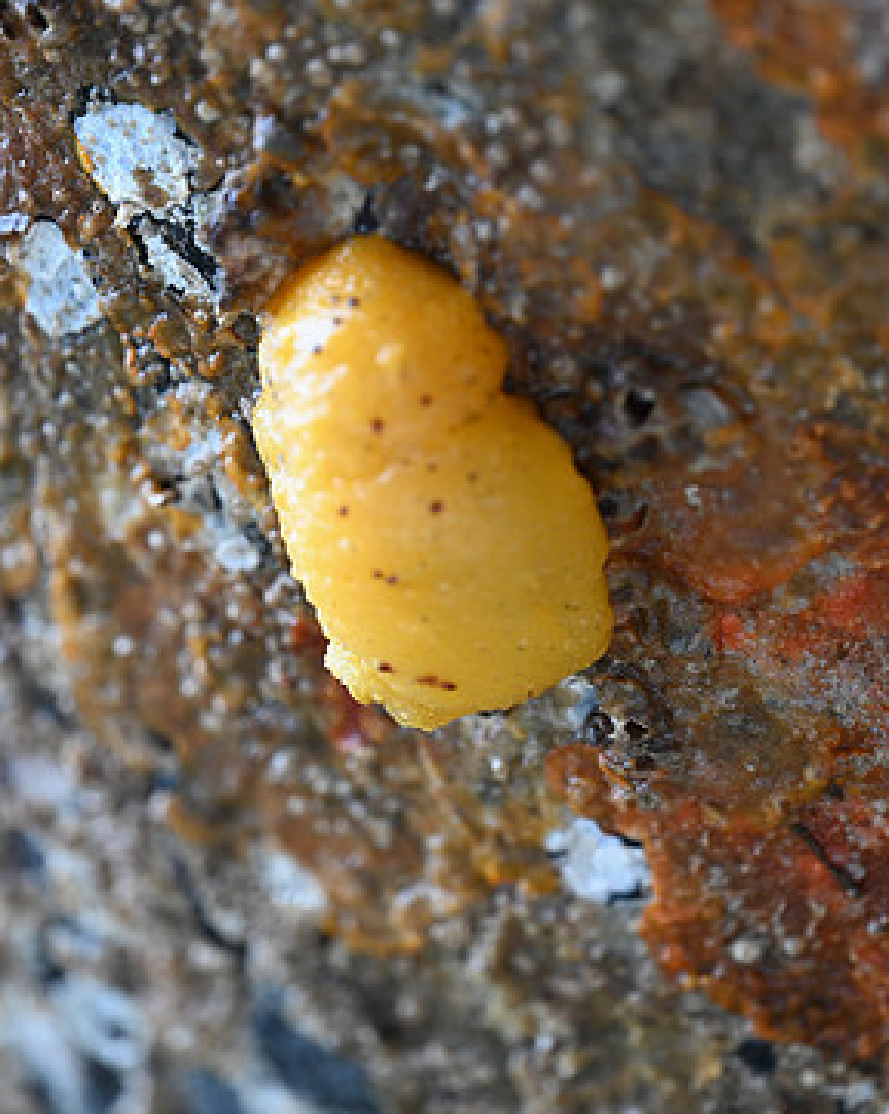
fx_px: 4052
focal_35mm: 123
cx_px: 435
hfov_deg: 12.5
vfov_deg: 15.7
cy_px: 481
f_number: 3
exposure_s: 1/200
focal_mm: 105
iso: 500
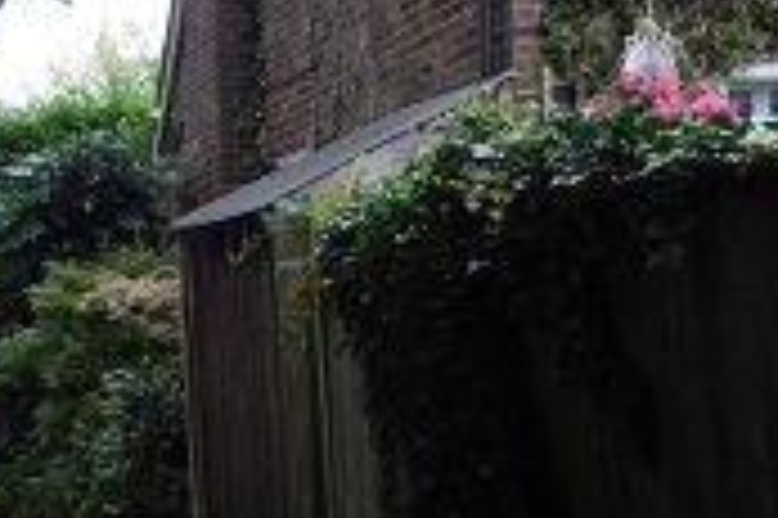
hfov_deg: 18.5
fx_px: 2289
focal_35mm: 106
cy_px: 378
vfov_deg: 12.9
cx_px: -103
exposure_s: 1/250
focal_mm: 7.8
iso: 800
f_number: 4.3
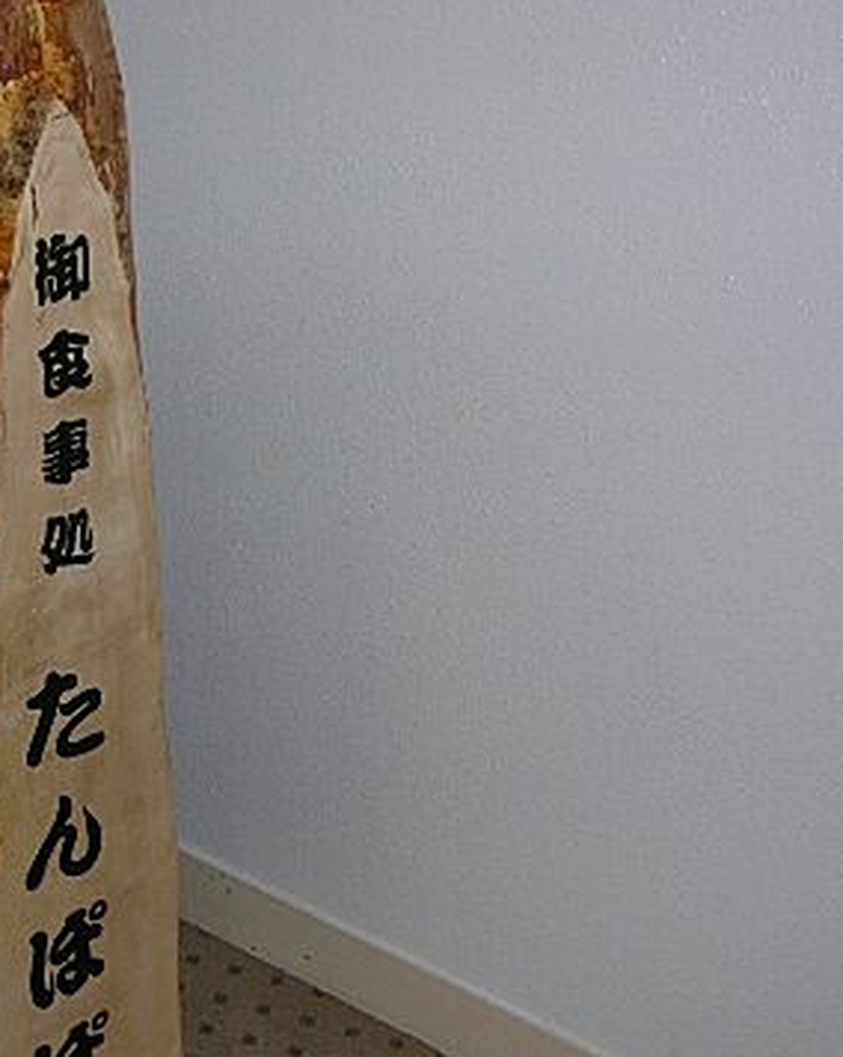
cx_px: 234
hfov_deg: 26.8
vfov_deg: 33.6
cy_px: 588
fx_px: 1749
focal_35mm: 56
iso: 100
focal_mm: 8.7
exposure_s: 1/60.1
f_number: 3
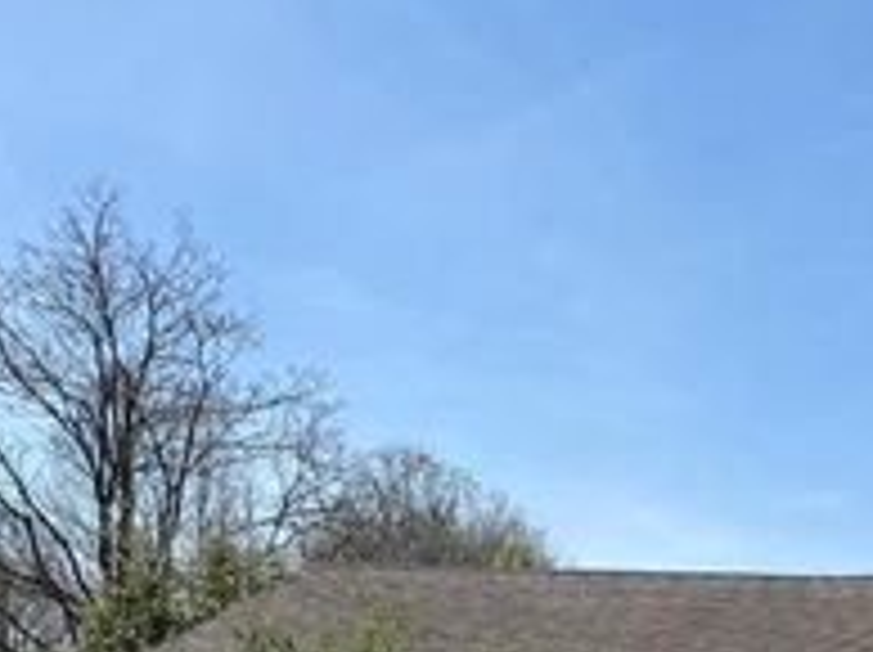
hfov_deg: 28.4
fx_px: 1562
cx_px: 958
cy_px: 794
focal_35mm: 62
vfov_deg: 21.8
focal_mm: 6.76
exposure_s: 1/4673
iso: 80
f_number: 1.78
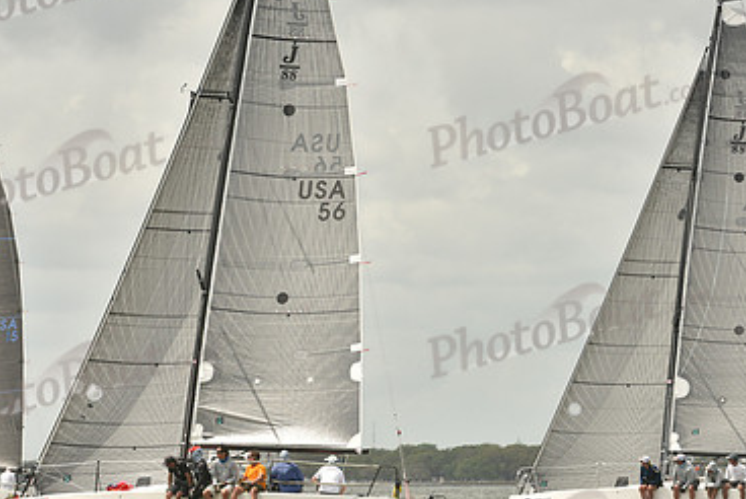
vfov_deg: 4.4
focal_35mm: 315
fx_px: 6532
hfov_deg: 6.5
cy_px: 248
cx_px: 324
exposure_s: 1/1250
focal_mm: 200
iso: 320
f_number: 7.1
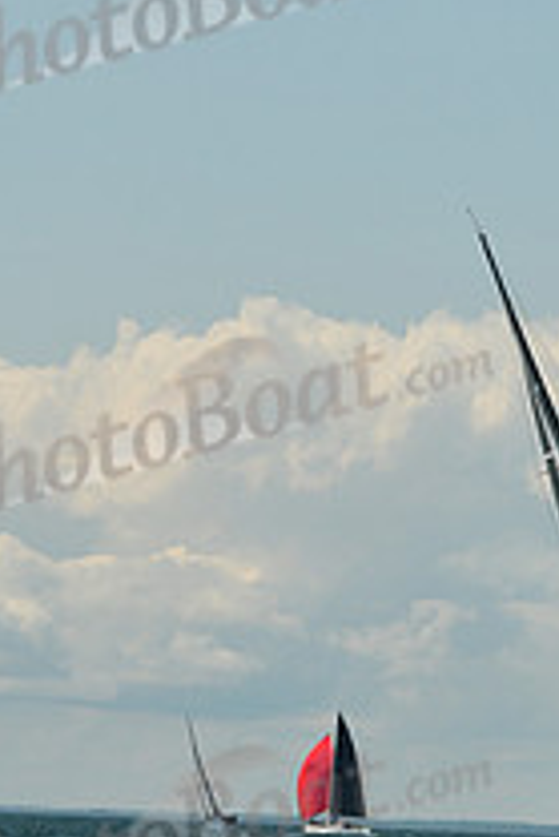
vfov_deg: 5.7
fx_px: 8440
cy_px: 157
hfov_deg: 3.8
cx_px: 702
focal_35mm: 363
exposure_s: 1/640
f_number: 7.1
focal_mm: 130
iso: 320
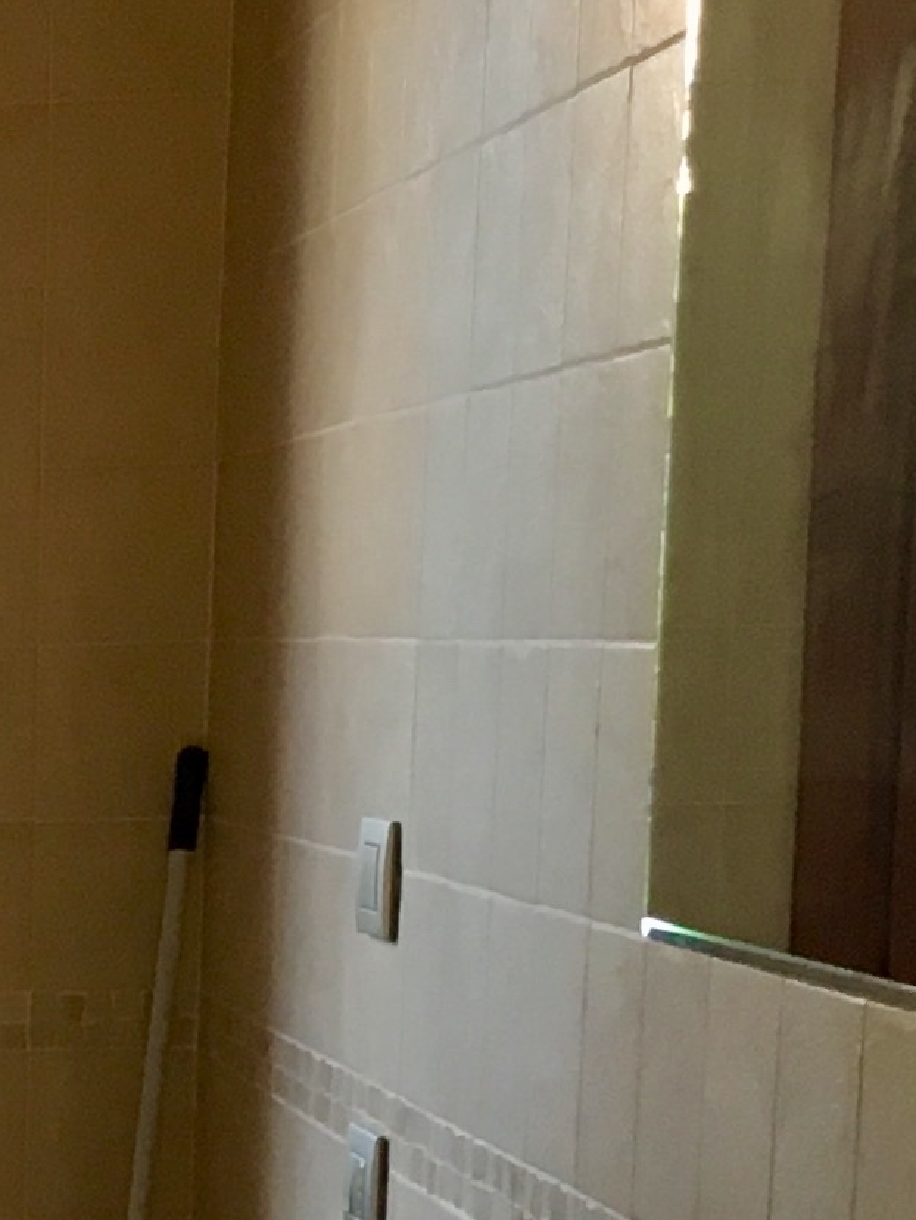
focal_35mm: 141
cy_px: 1725
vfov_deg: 13.3
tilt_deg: -12.2
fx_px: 4974
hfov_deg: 9.8
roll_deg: +0.3
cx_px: -932
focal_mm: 4.15
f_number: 2.2
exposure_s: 1/33
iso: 100
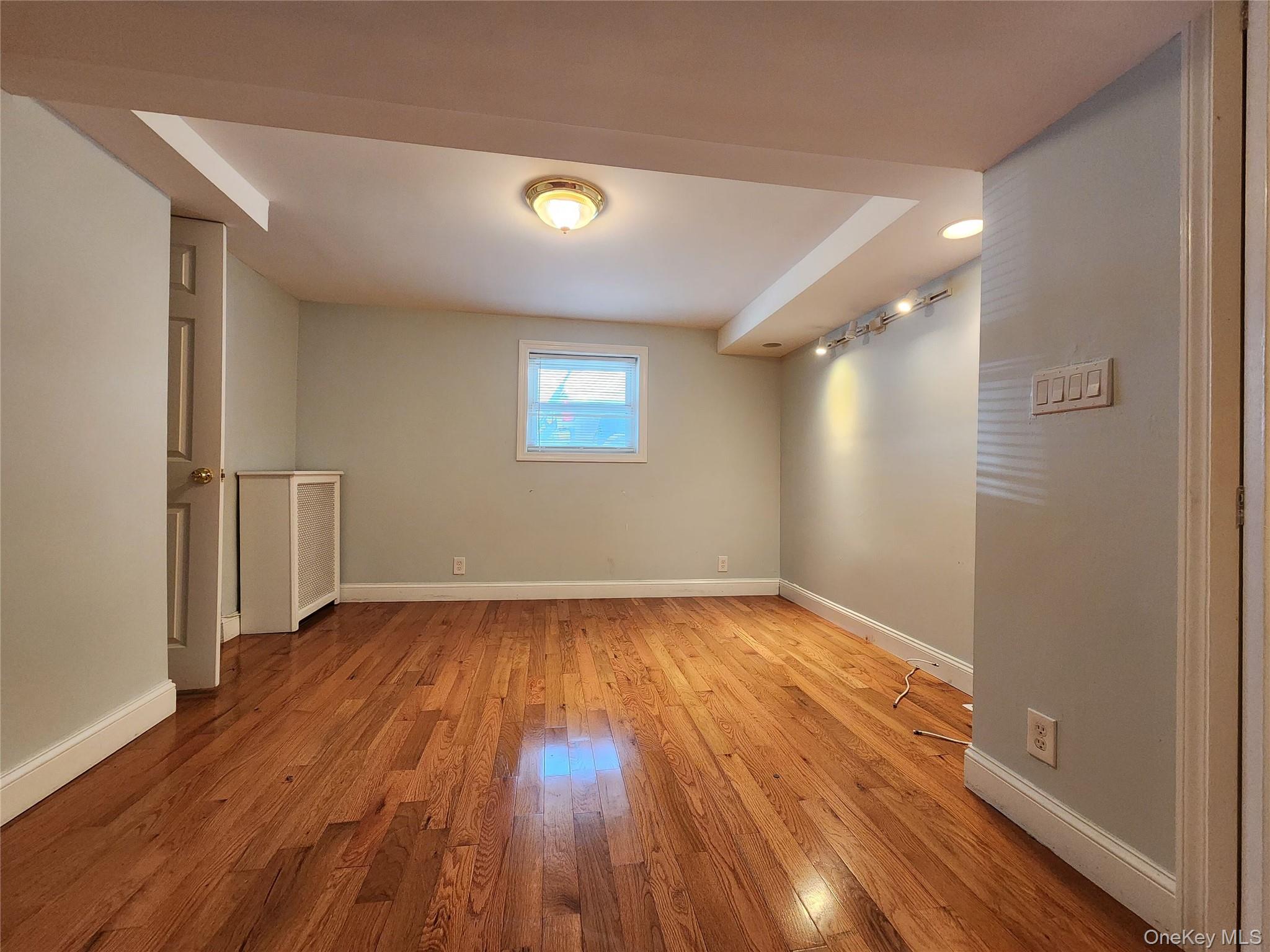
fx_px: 477
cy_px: 476
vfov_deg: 89.9
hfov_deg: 106.2
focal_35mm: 13
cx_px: 635
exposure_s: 1/60
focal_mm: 2.2
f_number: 2.2
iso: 250
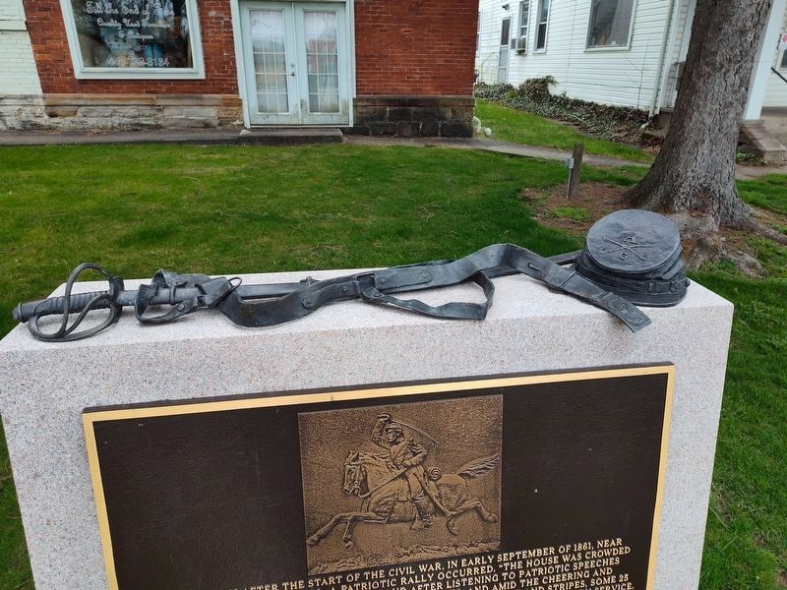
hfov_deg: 73.9
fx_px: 523
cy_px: 295
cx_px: 394
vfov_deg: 58.9
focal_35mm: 23
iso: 100
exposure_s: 1/276
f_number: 1.8
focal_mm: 5.56
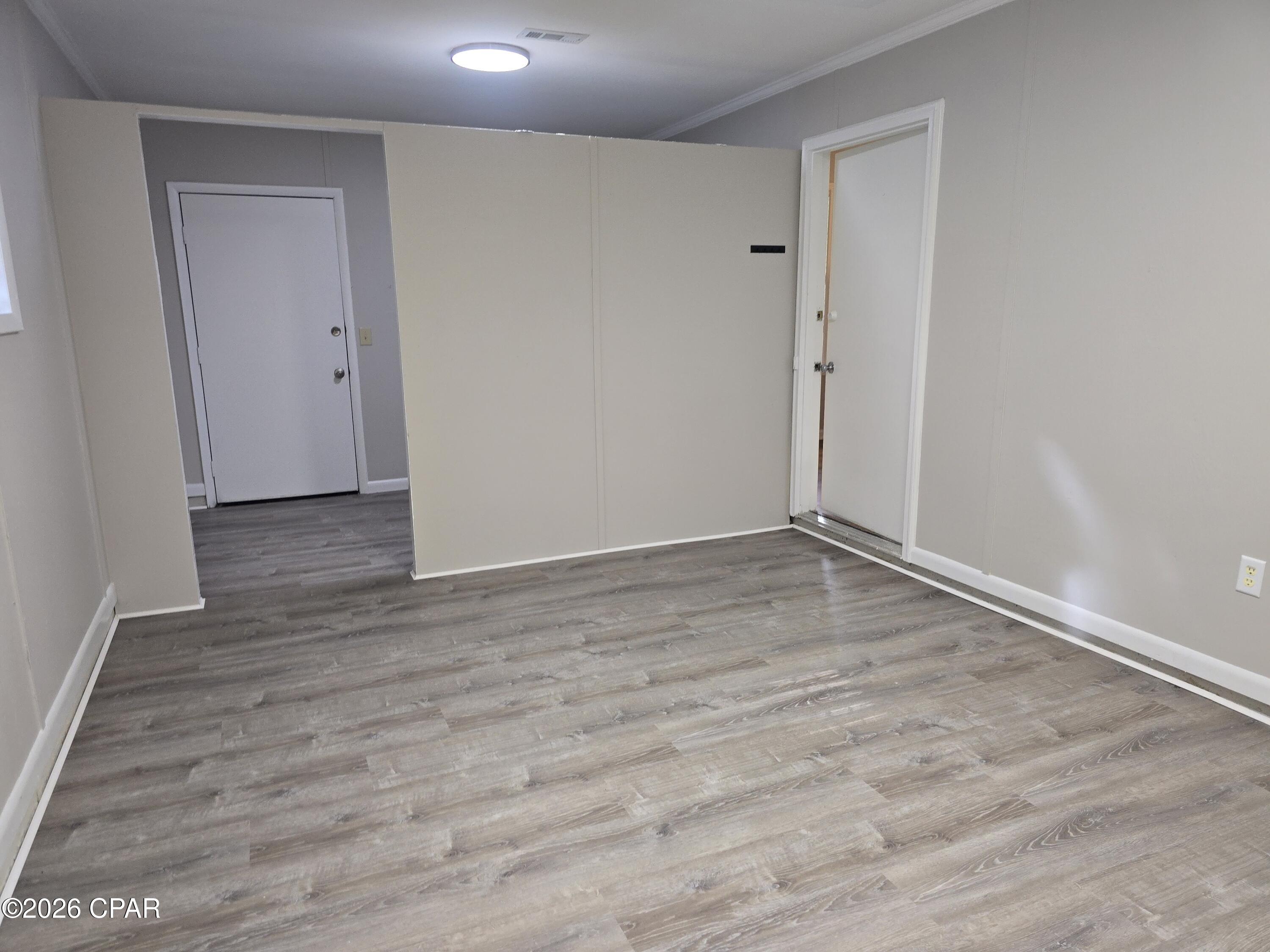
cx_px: 635
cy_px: 476
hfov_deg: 73.9
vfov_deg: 58.9
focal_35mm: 23
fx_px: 844
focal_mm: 6.3
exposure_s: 1/30
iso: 100
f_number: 1.7
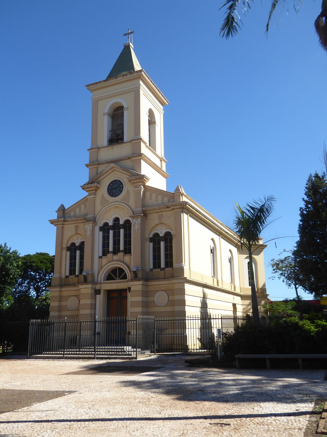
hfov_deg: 41.8
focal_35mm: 34
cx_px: 164
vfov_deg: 54.0
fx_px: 428
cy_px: 218
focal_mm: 5.8
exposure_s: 1/640
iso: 80
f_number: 3.6
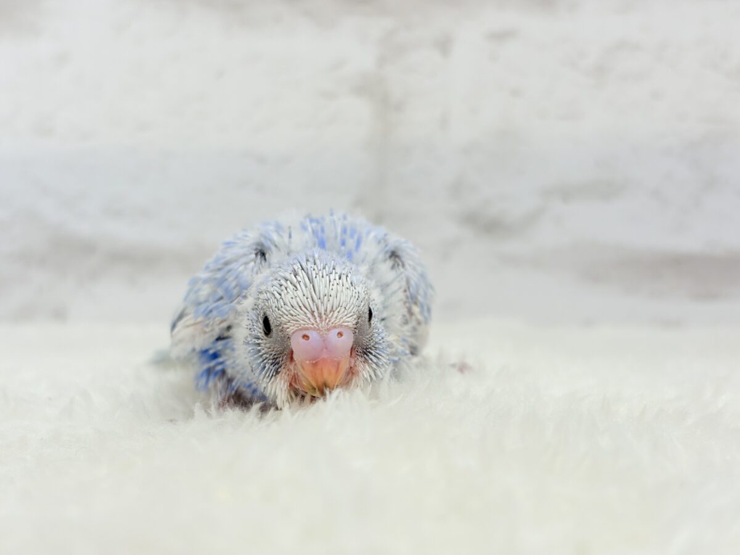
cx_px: 370
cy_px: 278
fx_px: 1112
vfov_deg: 28.0
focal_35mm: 52
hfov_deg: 36.8
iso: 50
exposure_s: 1/100
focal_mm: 5.96
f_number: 1.6
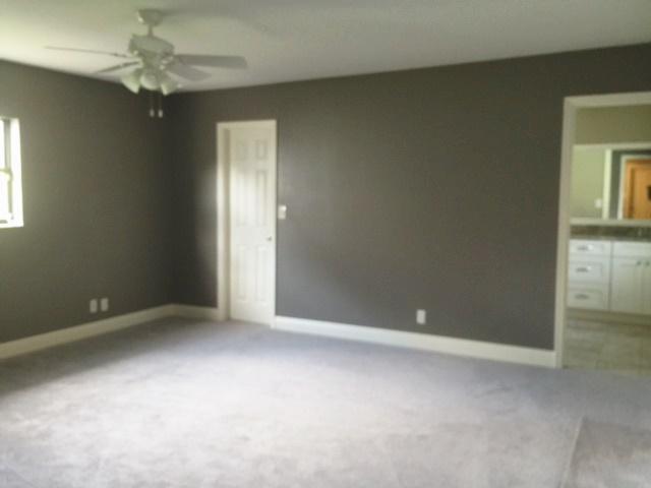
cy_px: 244
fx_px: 545
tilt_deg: -5.9
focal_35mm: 29
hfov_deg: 61.7
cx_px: 326
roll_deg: -0.3
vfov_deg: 48.2
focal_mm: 4.15
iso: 64
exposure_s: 1/17
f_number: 2.2
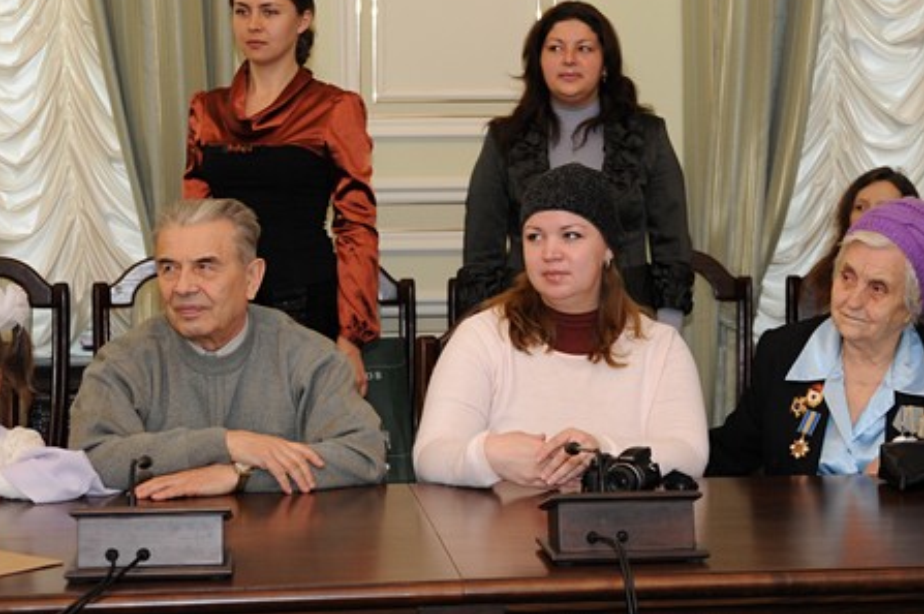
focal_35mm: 93
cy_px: 285
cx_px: 542
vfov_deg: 14.7
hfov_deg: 21.9
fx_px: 2384
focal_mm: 52
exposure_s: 1/160
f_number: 3.8
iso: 800
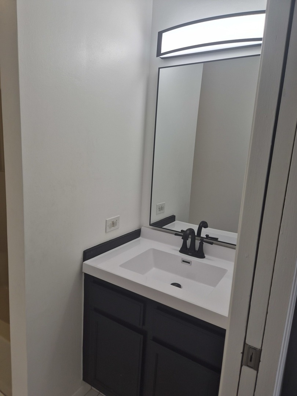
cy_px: 198
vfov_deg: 73.9
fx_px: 263
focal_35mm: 23
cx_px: 148
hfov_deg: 58.9
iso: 25
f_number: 1.8
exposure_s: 1/156
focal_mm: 5.4
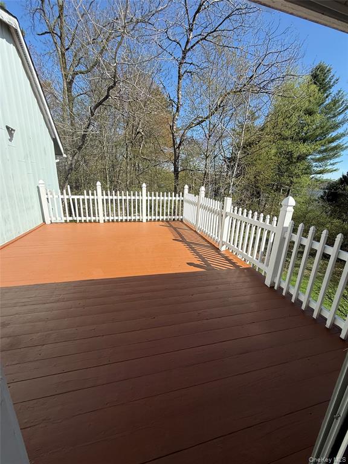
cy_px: 232
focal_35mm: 14
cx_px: 174
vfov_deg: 102.1
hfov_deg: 85.7
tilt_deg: -15.5
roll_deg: -3.4
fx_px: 188
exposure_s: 1/1534
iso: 50
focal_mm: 2.22
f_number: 2.2
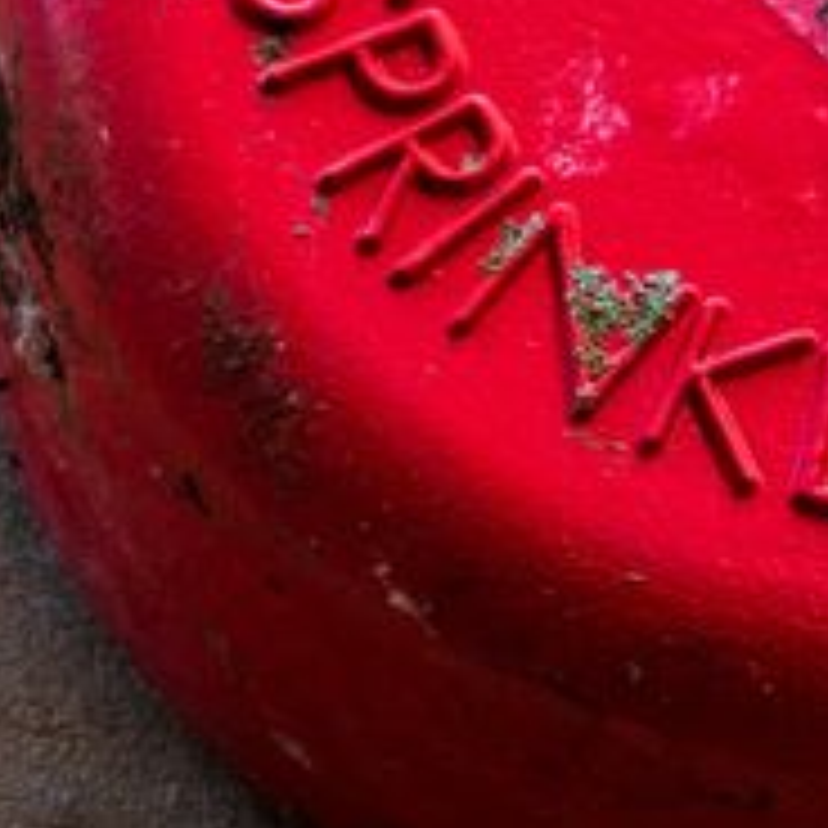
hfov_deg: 3.7
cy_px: 810
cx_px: -554
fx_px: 12746
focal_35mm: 471
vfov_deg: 3.7
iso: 320
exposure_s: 1/100
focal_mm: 85
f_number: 5.6
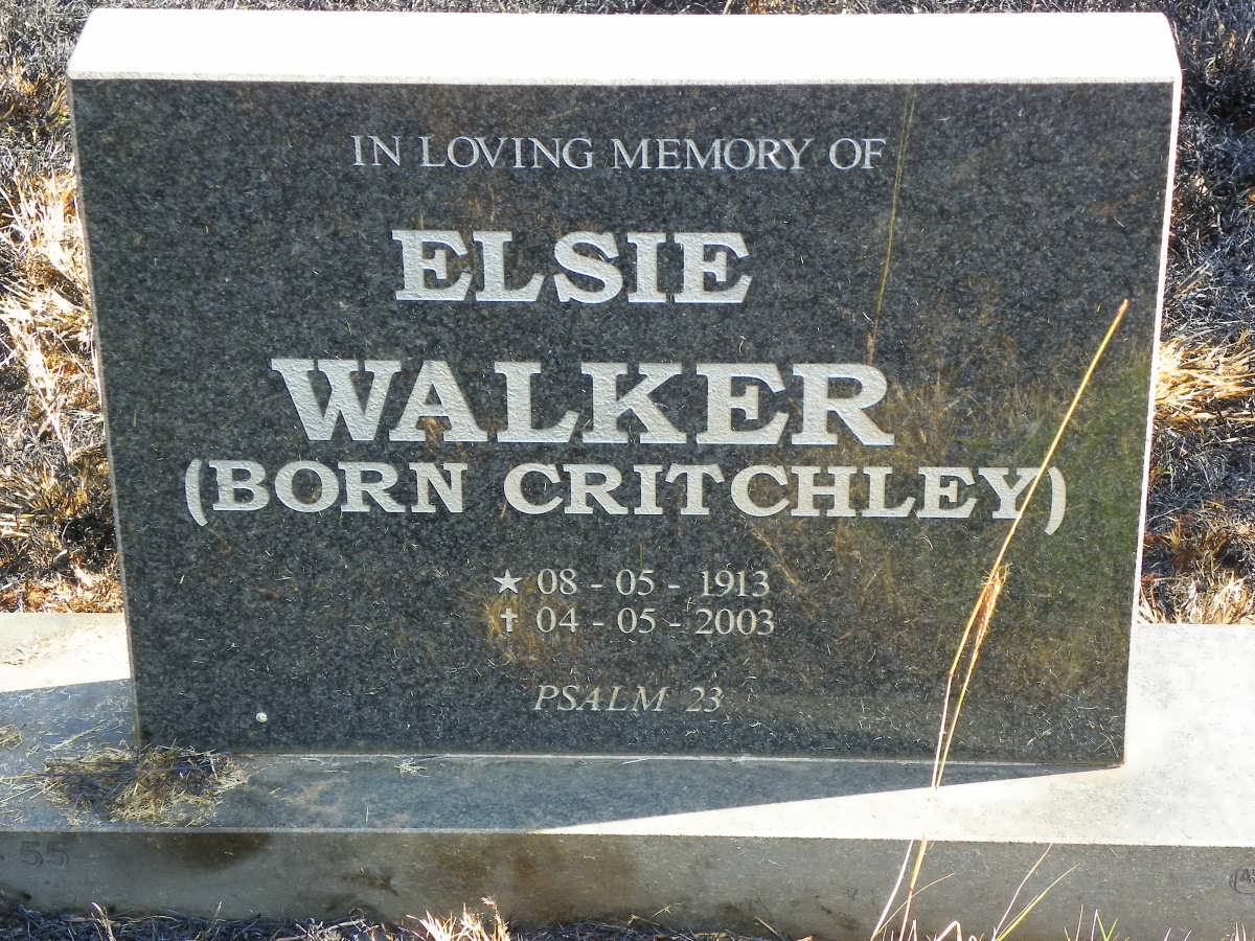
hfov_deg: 21.3
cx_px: 628
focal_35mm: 92
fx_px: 3335
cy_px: 470
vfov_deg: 16.1
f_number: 4
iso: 64
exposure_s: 1/60
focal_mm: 16.4
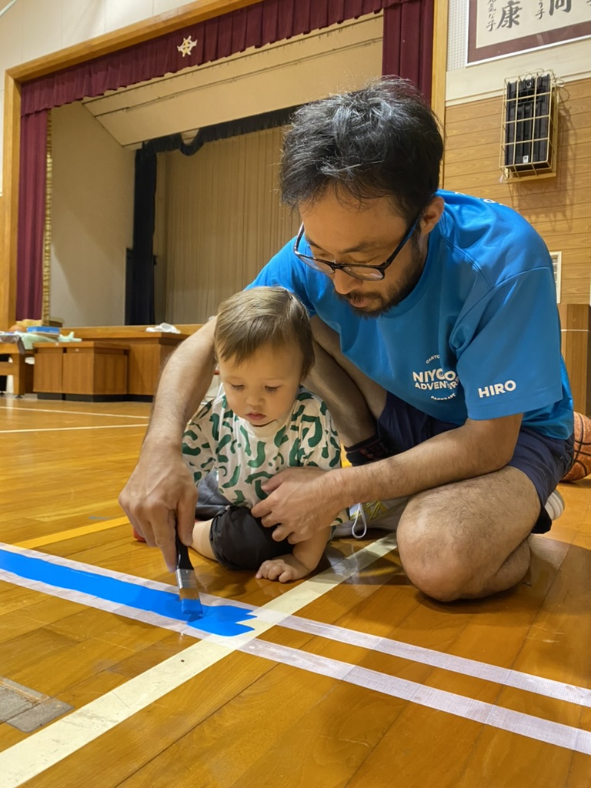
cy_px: 394
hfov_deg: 53.1
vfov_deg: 67.3
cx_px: 296
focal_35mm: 26
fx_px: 592
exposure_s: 1/60
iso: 400
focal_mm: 4.25
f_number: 1.8
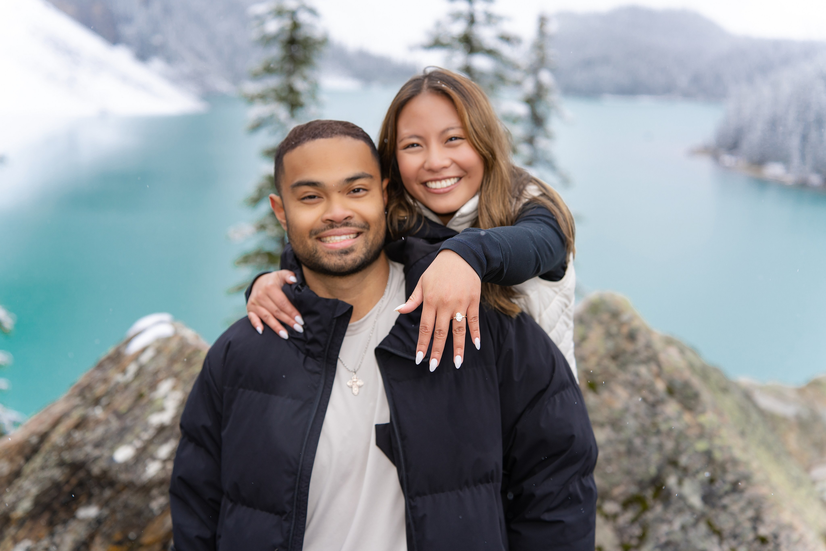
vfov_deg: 22.3
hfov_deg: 32.9
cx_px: 413
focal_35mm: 61
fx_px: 1400
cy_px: 276
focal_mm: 61
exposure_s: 1/500
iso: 100
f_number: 3.5
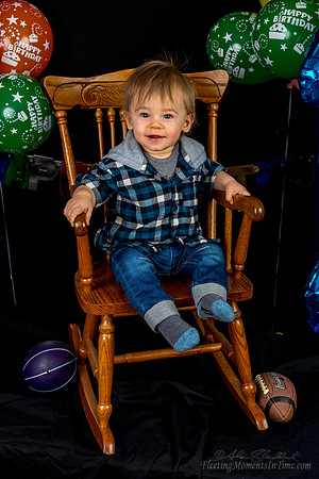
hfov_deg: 37.9
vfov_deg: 54.4
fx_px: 465
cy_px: 240
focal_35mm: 35
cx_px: 160
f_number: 7.1
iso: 100
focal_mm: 35
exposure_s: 1/160
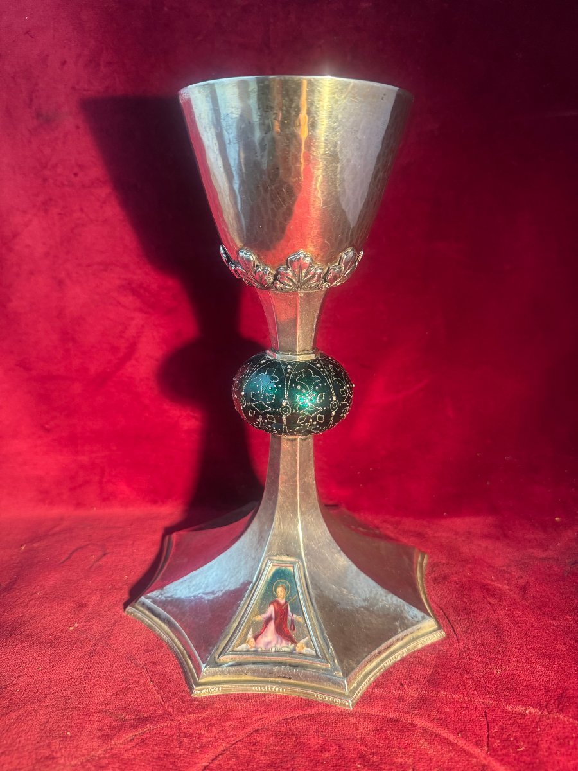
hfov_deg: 56.8
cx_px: 289
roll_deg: +0.5
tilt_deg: -14.8
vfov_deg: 71.6
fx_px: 534
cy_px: 386
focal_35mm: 24
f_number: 1.78
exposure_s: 1/50
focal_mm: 6.76
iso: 320
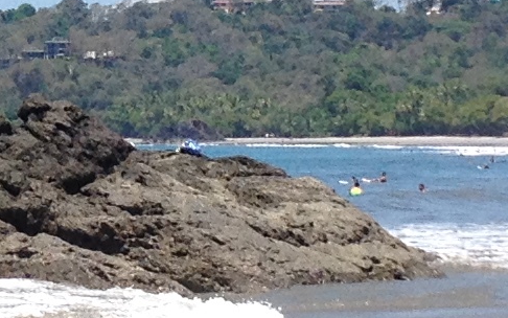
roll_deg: +0.4
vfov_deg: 5.3
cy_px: 113
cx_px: -2
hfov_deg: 8.4
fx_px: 3448
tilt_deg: -2.5
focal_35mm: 249
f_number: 2.4
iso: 50
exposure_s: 1/2208
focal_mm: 4.28
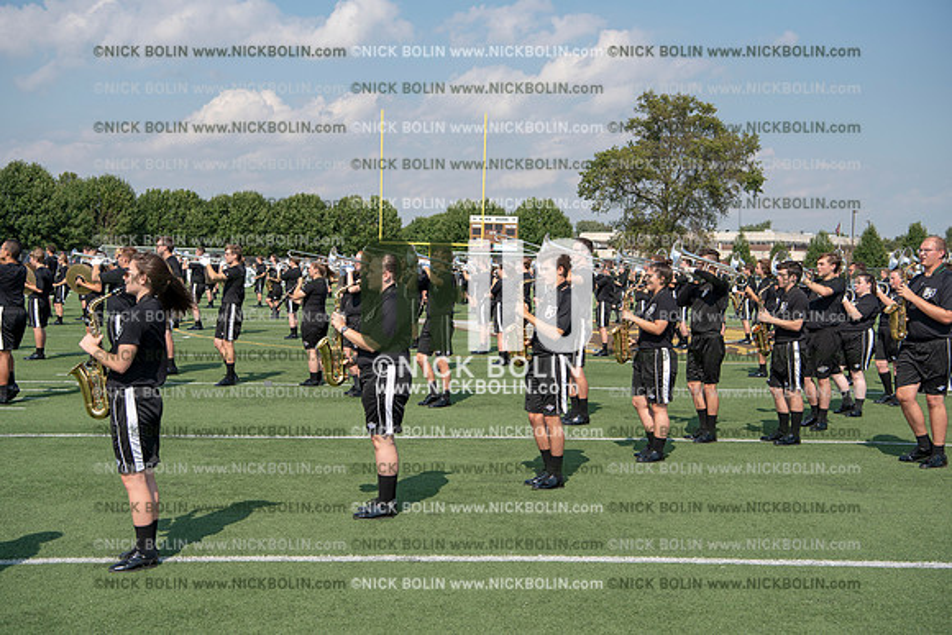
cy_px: 318
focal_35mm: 46
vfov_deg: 29.3
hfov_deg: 42.7
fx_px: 1217
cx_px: 476
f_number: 5.6
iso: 200
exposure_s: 1/1250
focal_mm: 46
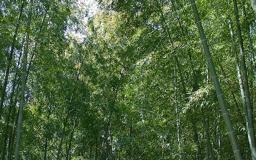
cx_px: 105
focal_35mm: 82
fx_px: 572
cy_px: 70
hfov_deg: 25.2
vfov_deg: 15.9
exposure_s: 1/50
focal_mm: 30
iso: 50
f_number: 3.2
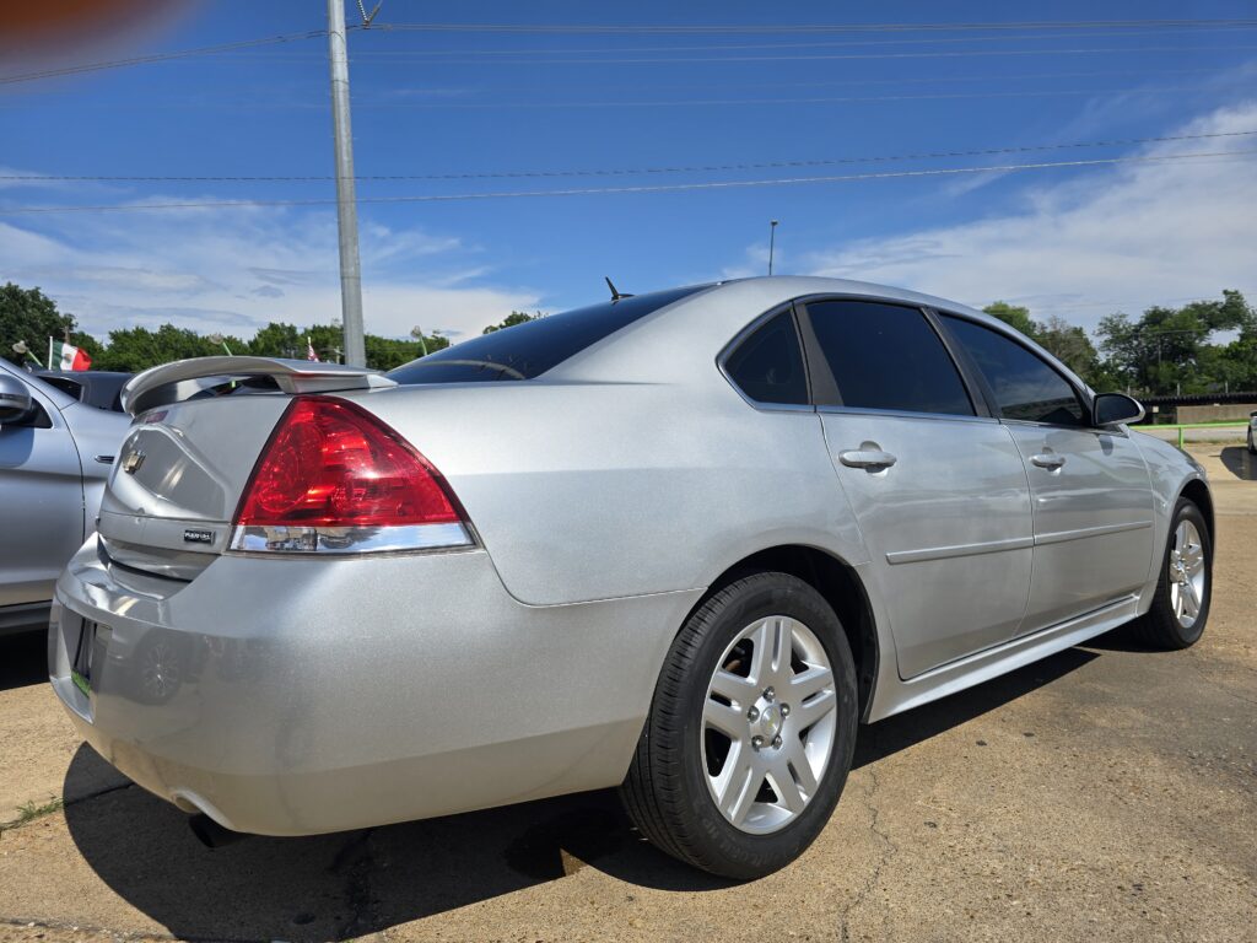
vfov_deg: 58.9
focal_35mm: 23
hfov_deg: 73.9
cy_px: 472
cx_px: 628
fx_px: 835
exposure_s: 1/1437
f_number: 1.7
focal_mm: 6.3
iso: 12
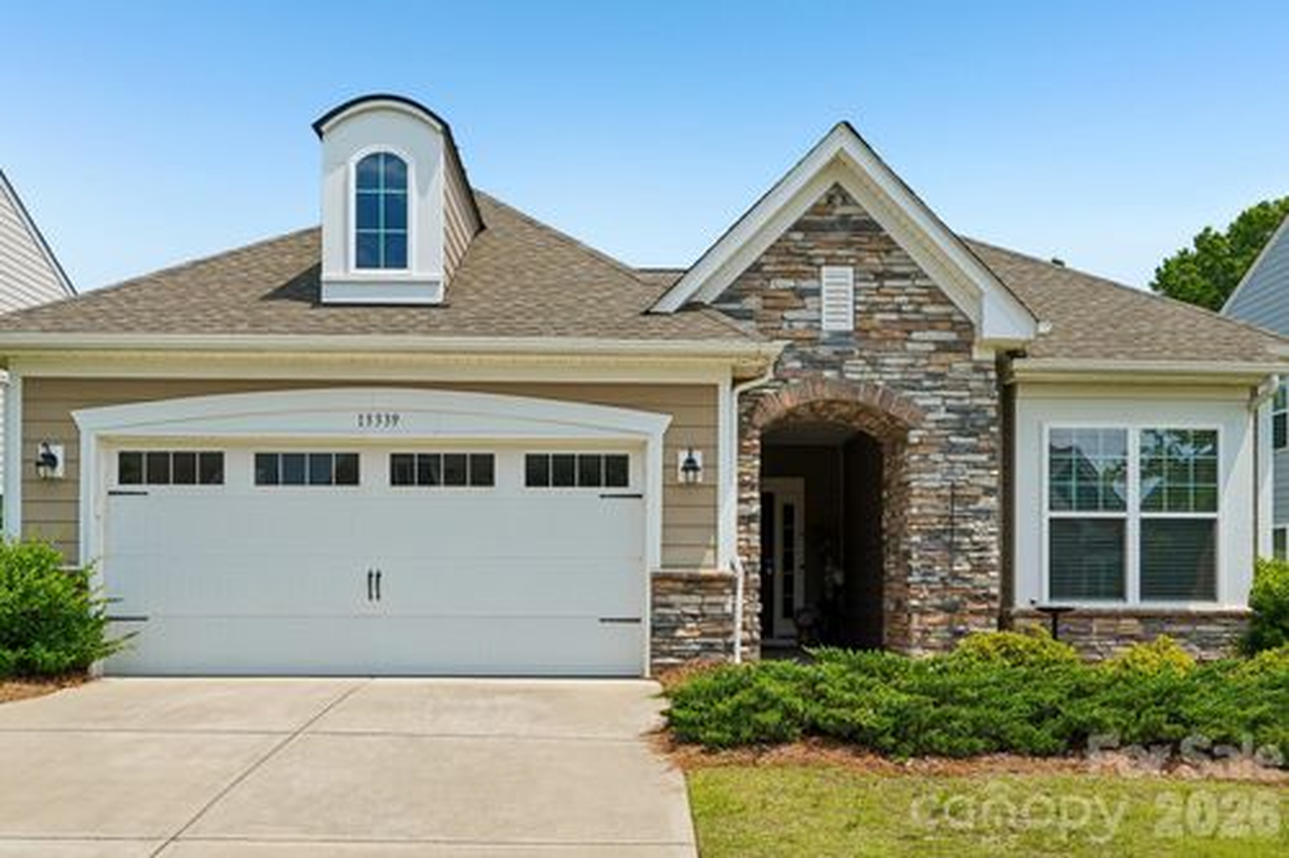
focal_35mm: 30
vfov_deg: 43.6
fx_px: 1074
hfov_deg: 61.9
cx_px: 644
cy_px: 429
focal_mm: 20
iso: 100
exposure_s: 1/125
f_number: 8
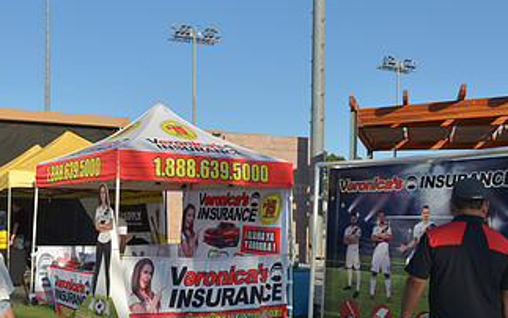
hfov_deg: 44.5
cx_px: 165
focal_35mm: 44
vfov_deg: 28.8
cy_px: 237
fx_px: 609
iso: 200
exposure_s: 1/400
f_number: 10
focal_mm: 24
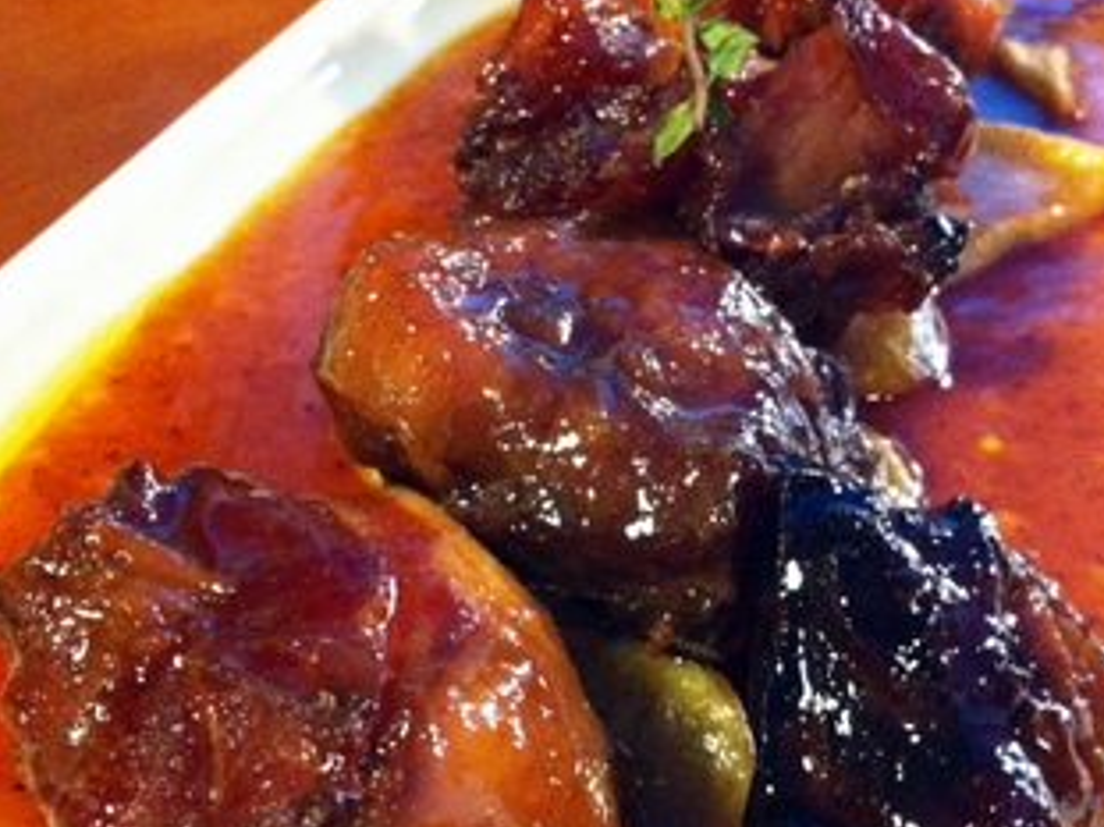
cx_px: 630
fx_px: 1722
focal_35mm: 54
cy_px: 469
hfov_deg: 35.5
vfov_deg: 27.0
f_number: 2.8
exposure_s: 1/15
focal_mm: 3.85
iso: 1000
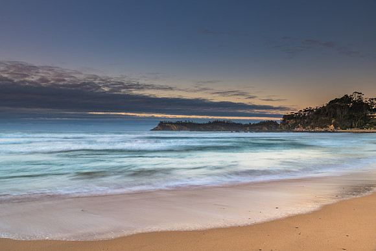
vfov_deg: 41.6
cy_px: 126
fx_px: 330
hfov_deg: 59.4
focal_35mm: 32
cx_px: 188
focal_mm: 31
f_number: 8
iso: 31
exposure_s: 3
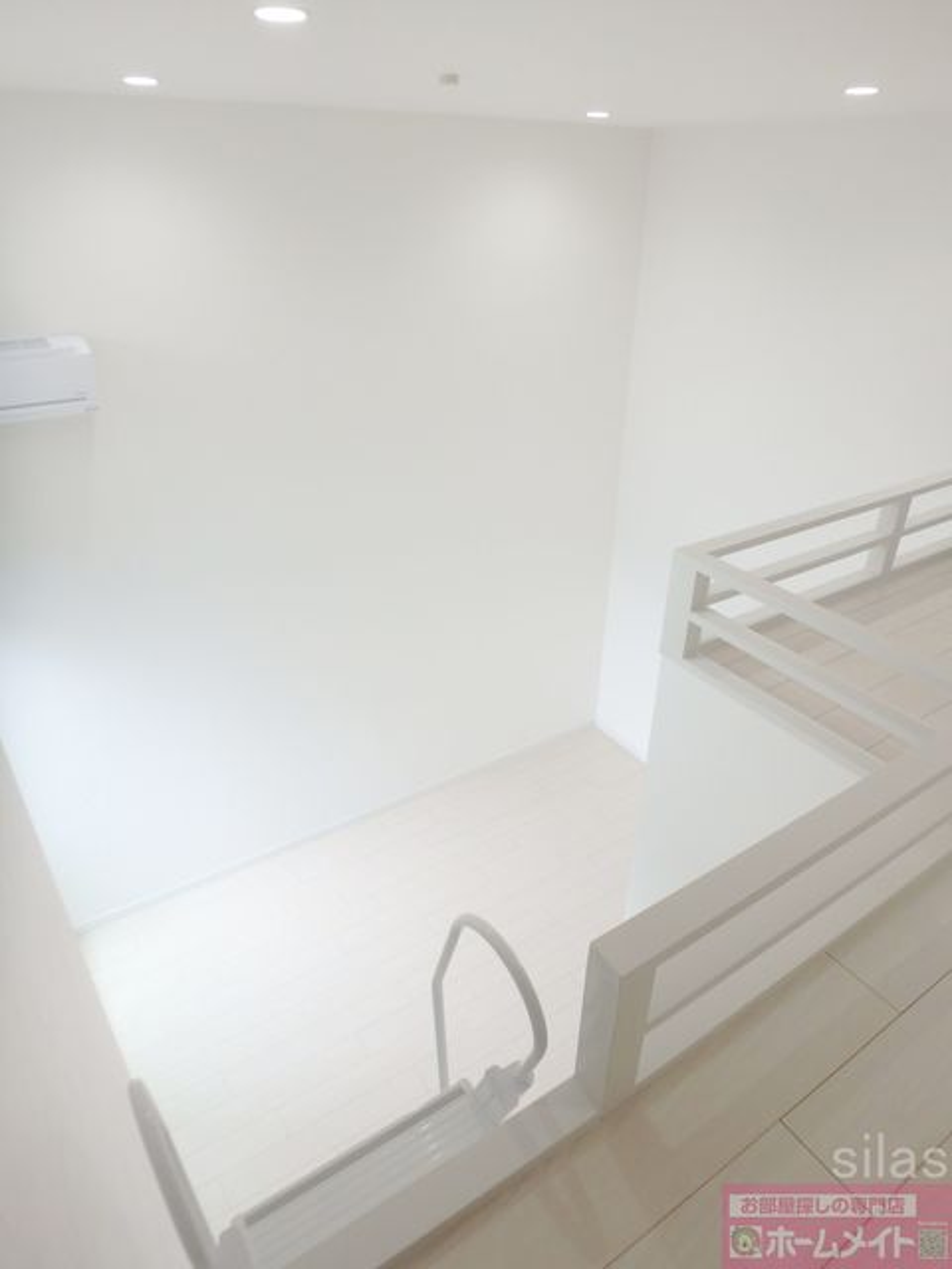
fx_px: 770
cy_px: 634
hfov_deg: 63.4
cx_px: 476
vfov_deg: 79.0
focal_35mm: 21
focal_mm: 3.7
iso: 200
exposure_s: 1/50
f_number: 3.5
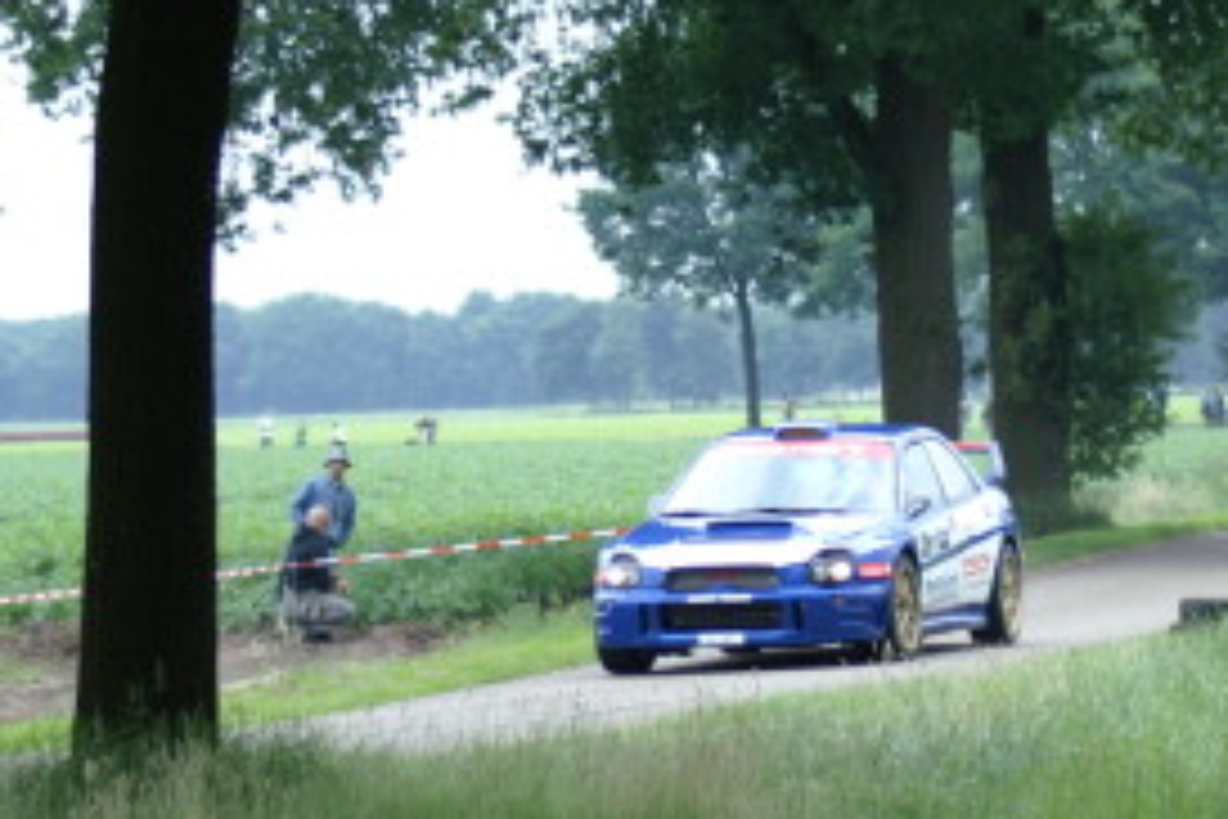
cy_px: 556
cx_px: 670
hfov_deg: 8.3
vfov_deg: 5.6
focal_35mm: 247
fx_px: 8428
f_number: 4.5
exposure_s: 1/320
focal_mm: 75
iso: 200
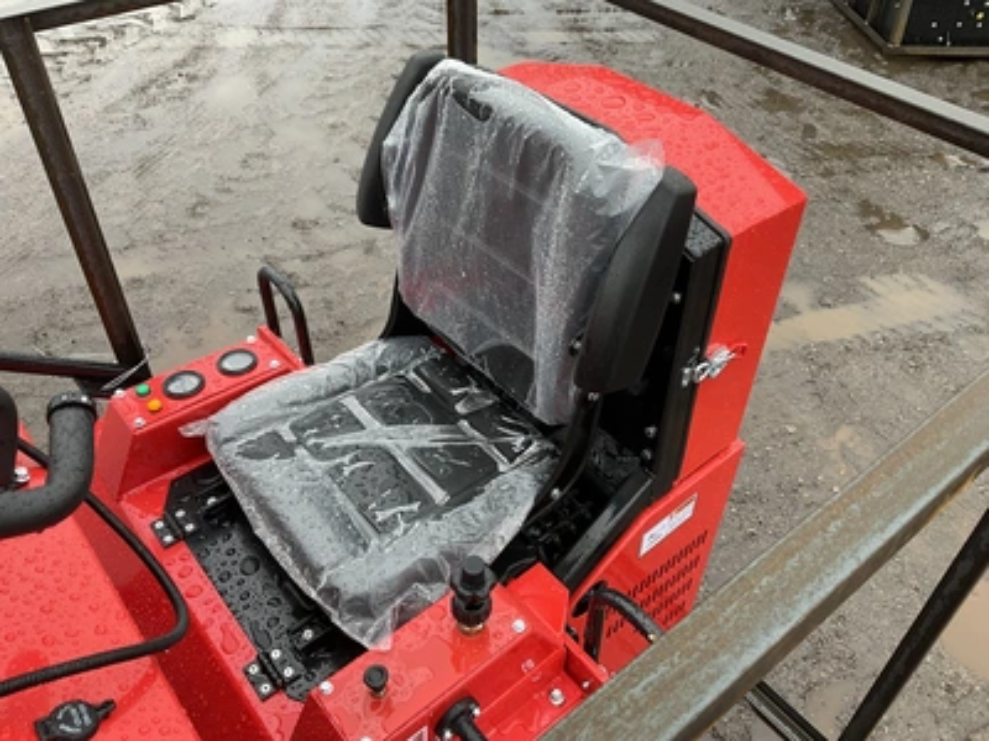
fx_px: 829
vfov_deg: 48.2
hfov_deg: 61.7
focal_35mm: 29
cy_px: 370
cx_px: 494
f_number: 1.8
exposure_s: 1/122
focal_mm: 3
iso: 25
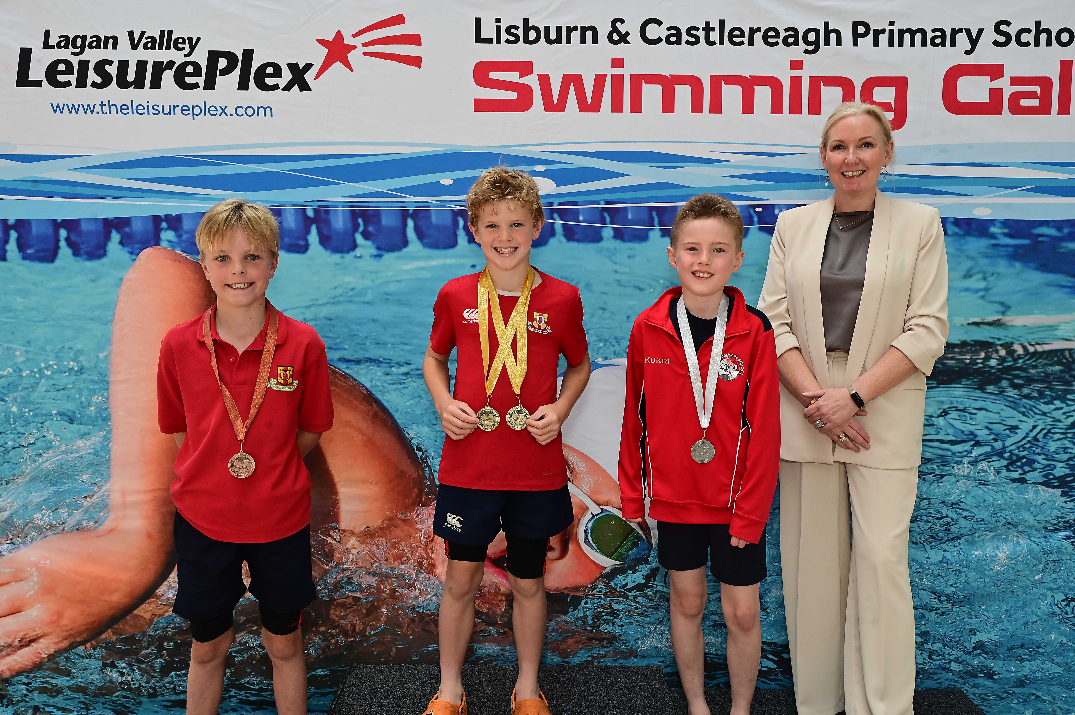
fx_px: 985
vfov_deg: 39.9
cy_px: 358
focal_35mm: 33
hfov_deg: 57.3
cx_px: 538
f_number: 10
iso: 1600
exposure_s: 1/160
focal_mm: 33
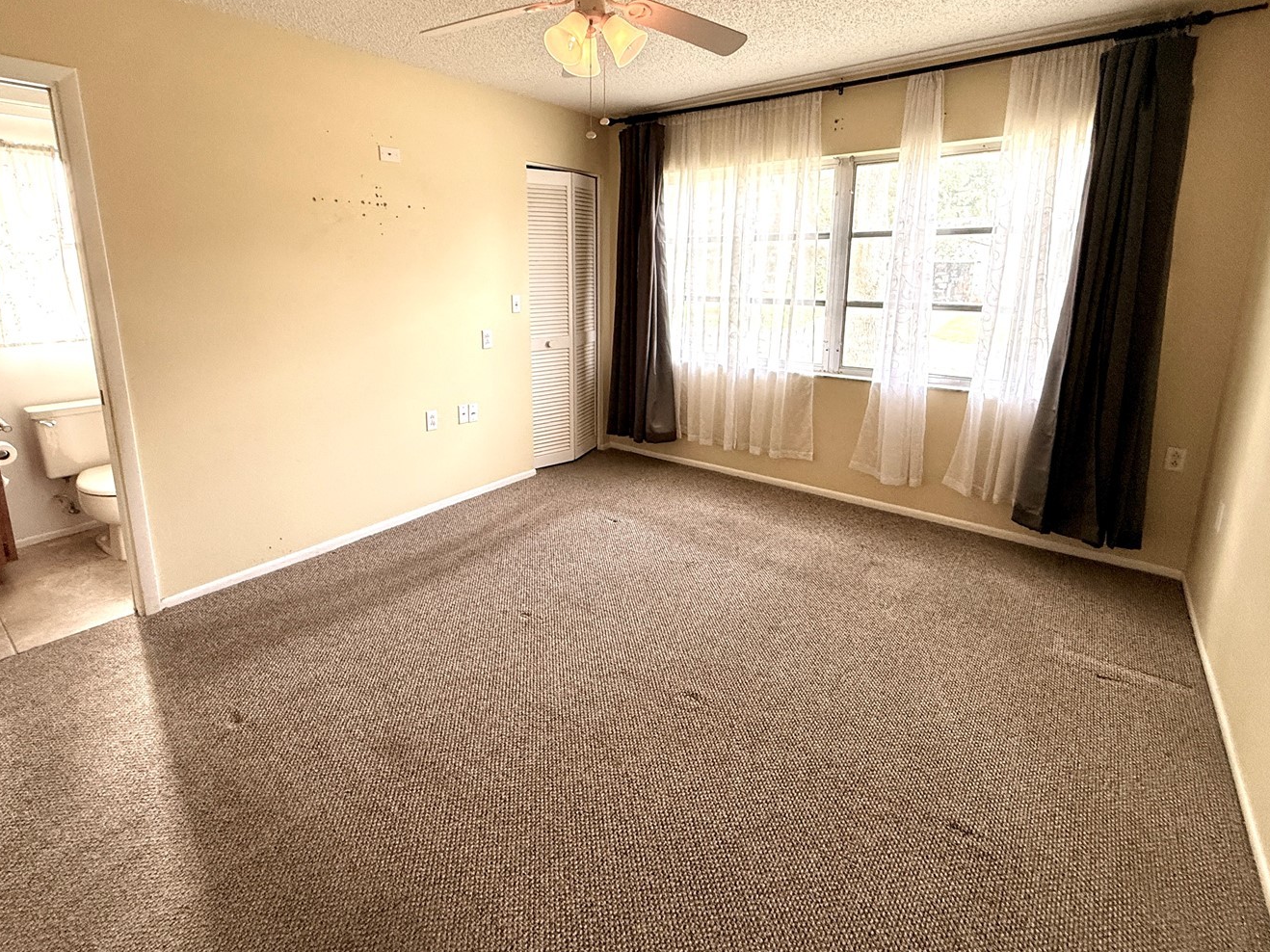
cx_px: 591
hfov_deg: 90.9
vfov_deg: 74.1
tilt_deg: -10.7
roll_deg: +0.2
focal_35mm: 17
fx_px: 624
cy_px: 390
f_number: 2.2
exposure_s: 1/120
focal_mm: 2.22
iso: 200
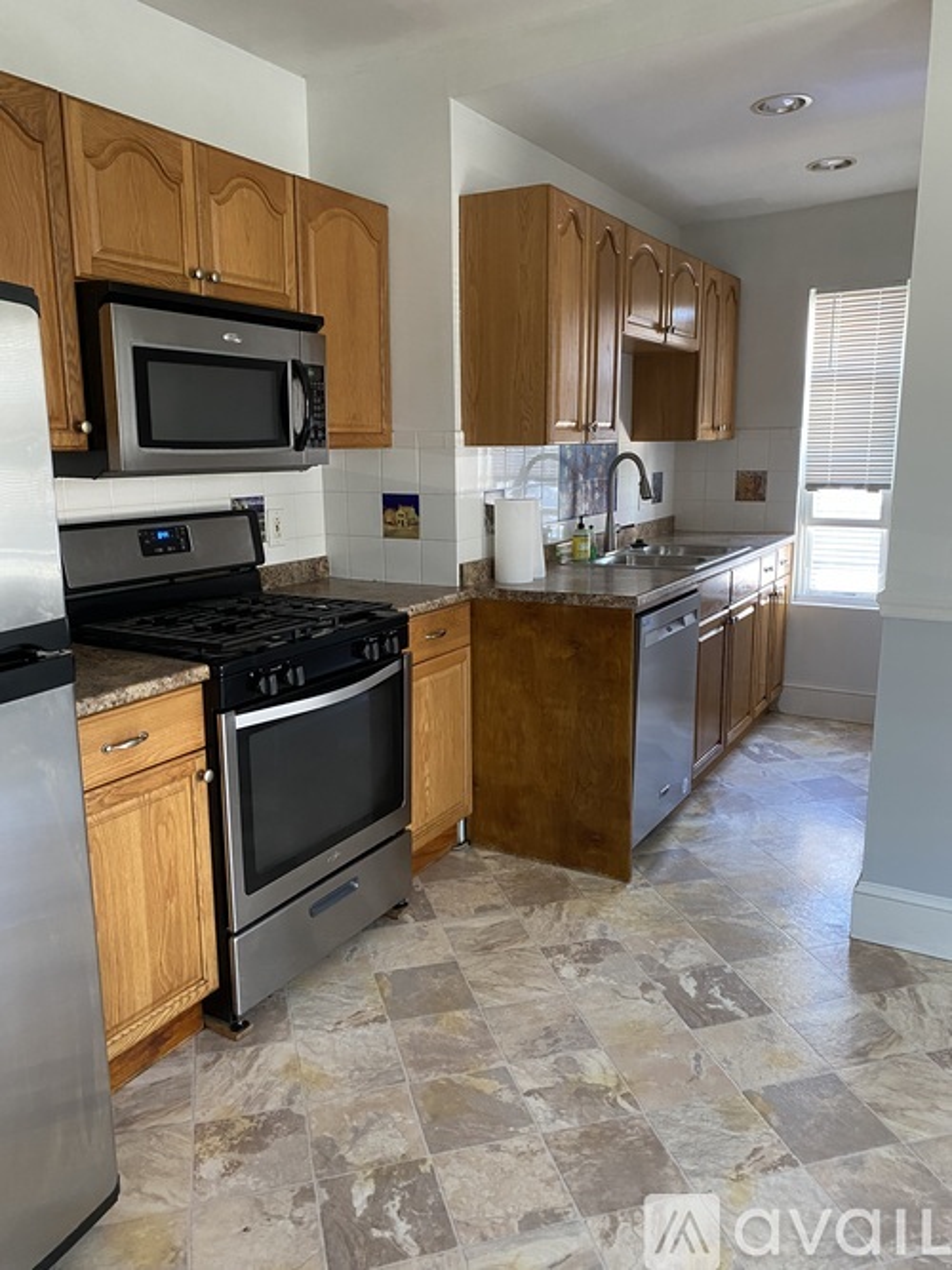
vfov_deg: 67.3
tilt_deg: -12.0
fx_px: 954
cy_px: 635
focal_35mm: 26
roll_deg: +1.2
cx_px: 476
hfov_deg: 53.0
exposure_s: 1/60
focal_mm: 4.25
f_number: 1.8
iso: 320
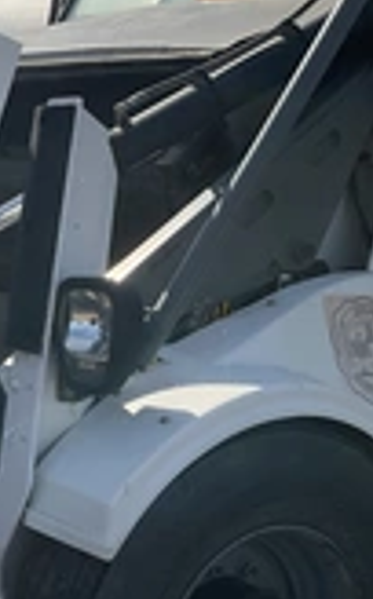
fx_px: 1224
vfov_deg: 27.5
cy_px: 300
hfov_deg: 14.8
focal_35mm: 75
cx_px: -325
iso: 25
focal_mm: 3
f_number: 1.8
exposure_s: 1/2058
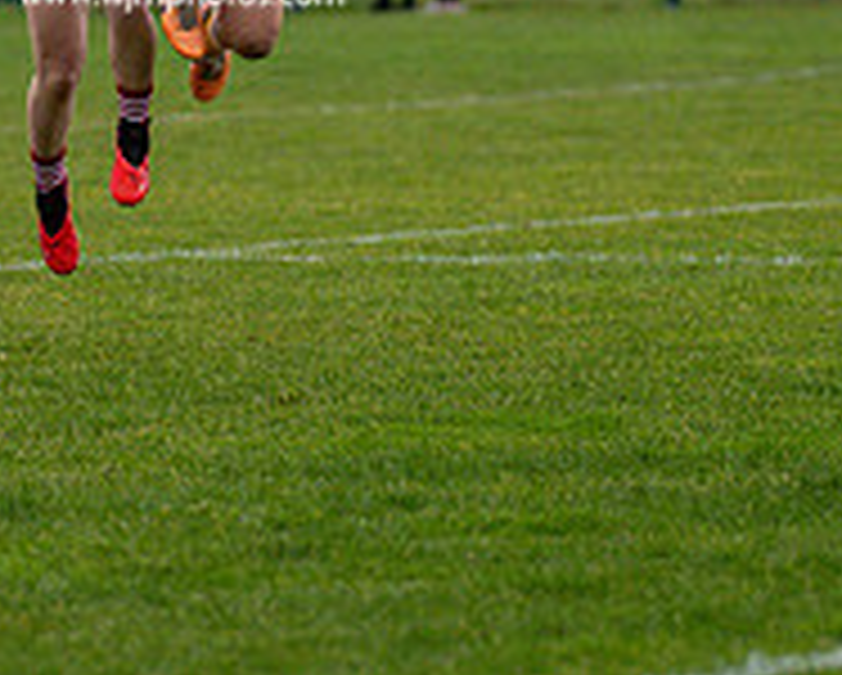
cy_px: -191
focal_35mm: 494
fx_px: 12323
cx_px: 180
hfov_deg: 3.9
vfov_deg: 3.1
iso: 2500
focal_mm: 170
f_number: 2.8
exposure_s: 1/1000
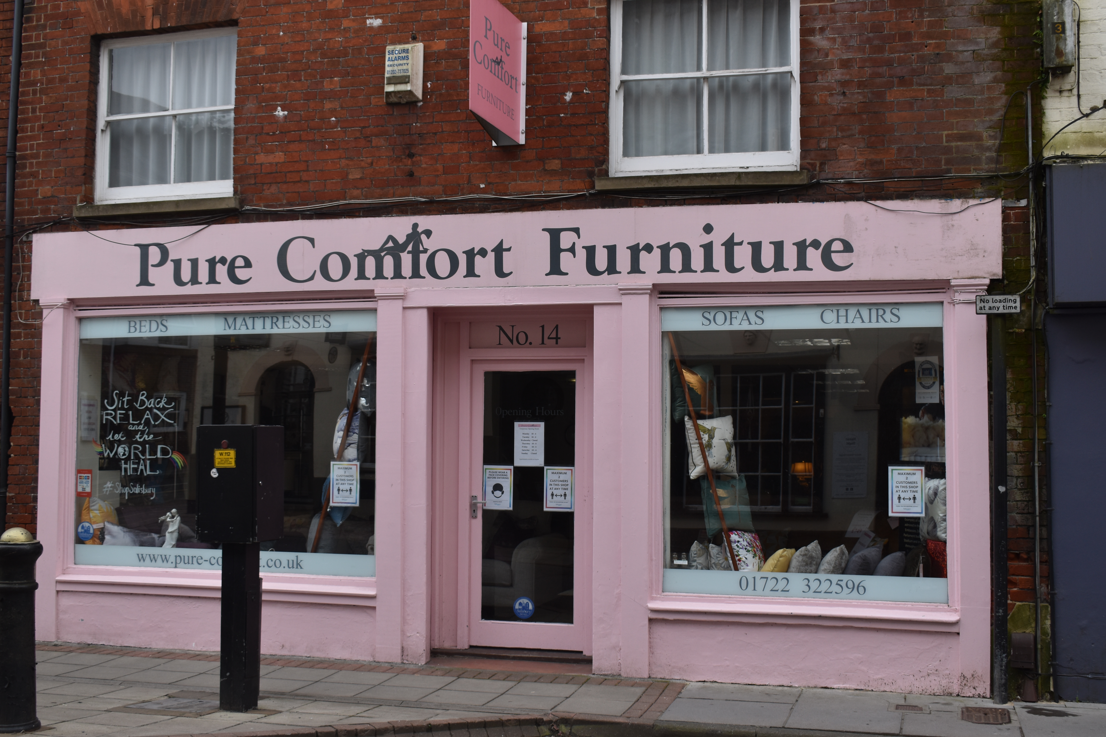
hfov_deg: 45.0
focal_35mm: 44
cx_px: 553
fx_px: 1336
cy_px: 368
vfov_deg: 30.8
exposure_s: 1/250
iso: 200
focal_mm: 29
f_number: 6.3
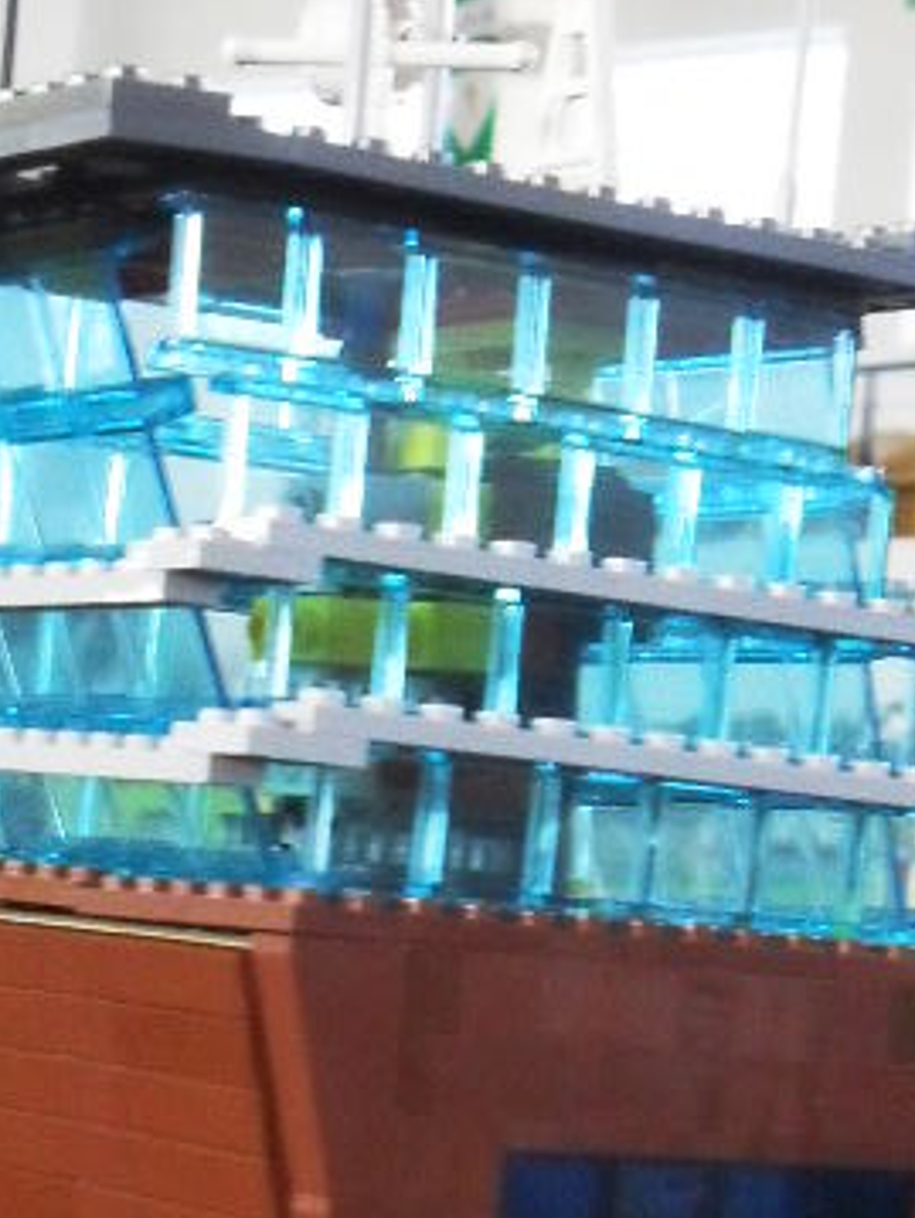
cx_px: 180
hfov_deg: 12.3
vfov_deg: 16.0
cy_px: 1306
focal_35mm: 120
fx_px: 4224
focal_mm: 7.5
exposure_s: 1/15
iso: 400
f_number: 3.6
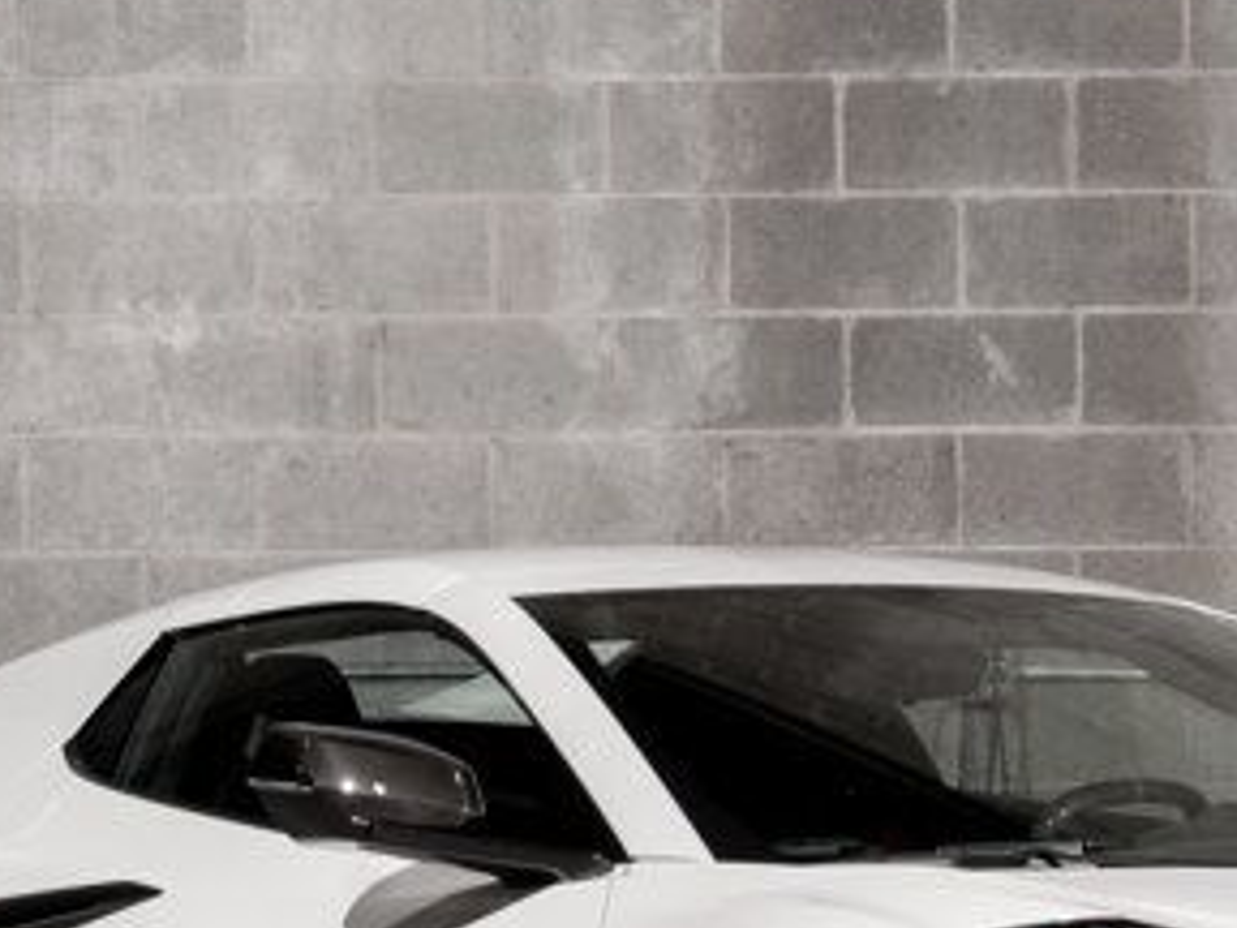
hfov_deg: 10.1
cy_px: 922
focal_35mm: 195
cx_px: 833
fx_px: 6968
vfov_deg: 7.6
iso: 160
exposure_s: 1/50
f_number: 9
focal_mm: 57
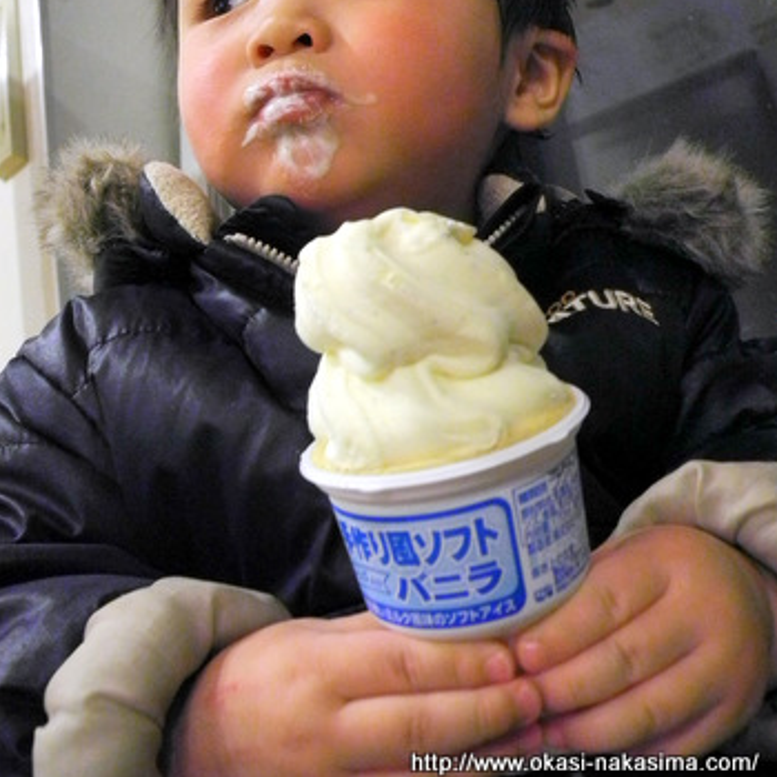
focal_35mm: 34
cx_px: 394
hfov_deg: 48.4
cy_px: 273
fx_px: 863
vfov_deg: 47.8
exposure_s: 1/19
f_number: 2.8
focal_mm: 6
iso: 800
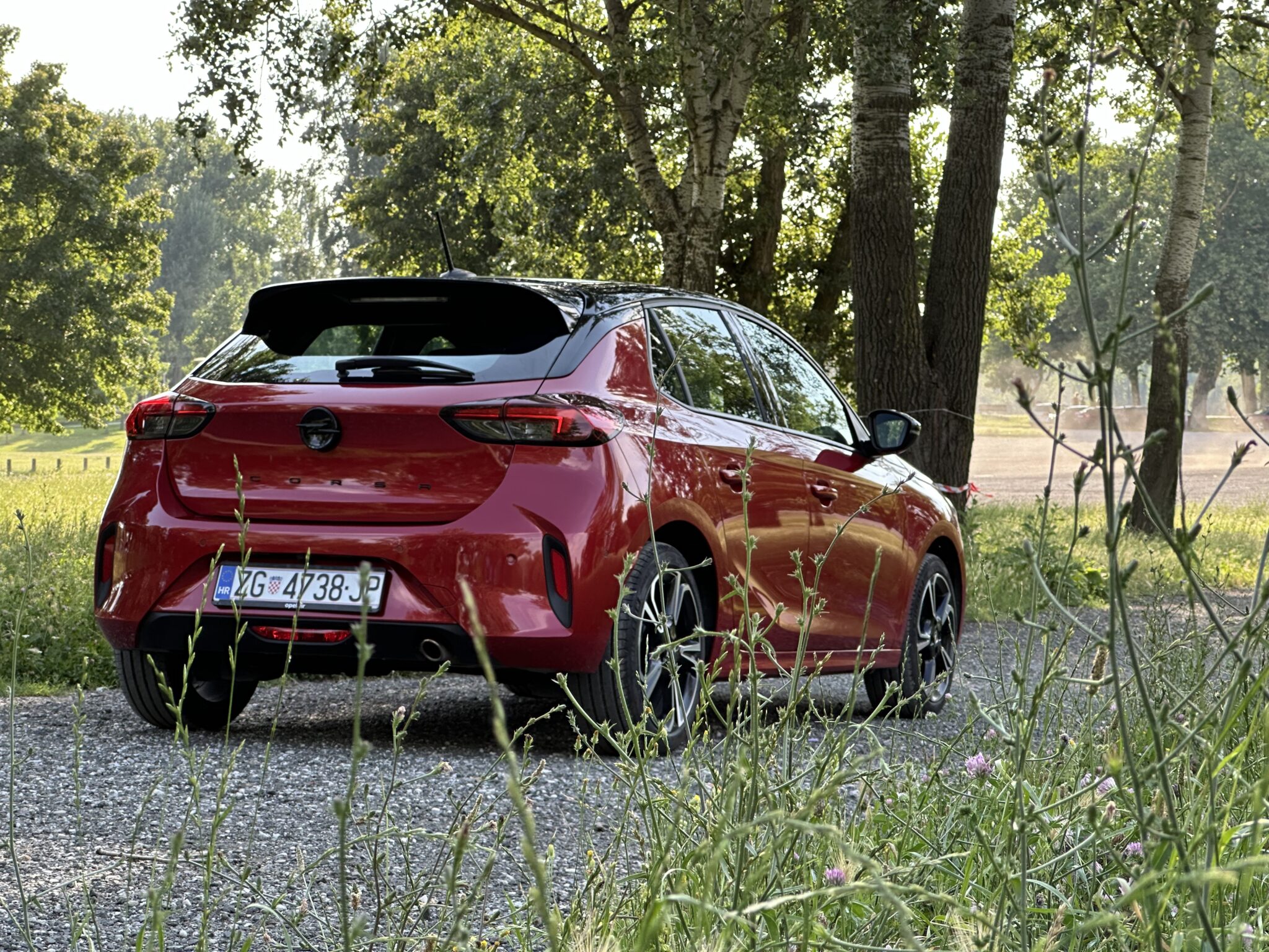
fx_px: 2823
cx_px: 634
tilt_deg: -1.3
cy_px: 476
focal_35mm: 77
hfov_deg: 25.3
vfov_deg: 19.1
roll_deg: -0.4
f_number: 2.8
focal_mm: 9
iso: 32
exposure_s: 1/99
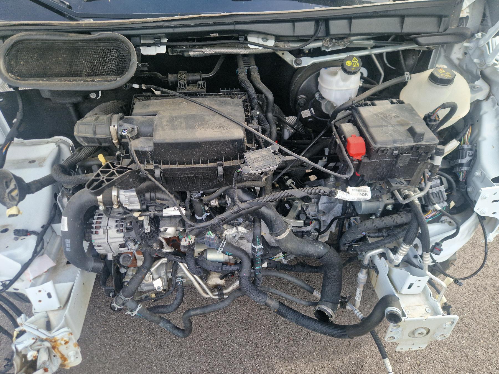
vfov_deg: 58.9
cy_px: 187
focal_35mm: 23
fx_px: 332
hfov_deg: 73.9
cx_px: 250
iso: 50
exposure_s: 1/179
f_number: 1.8
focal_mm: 5.4
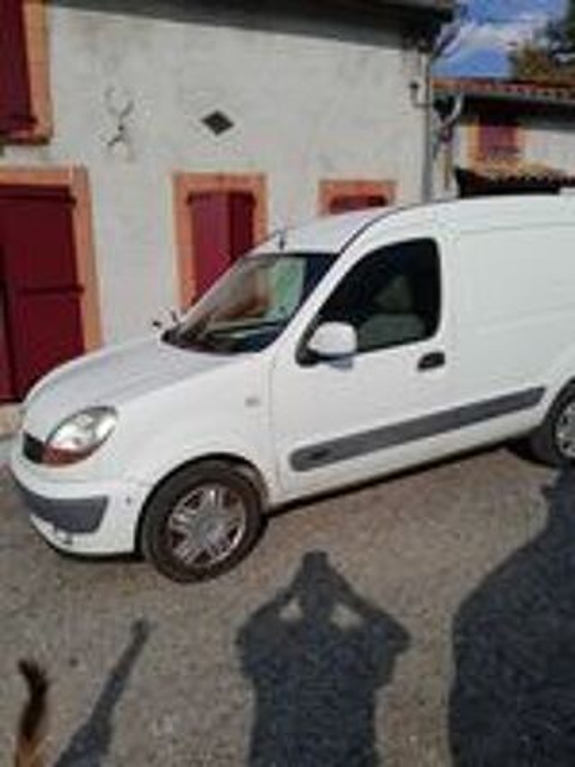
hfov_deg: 53.0
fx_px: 576
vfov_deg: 67.3
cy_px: 384
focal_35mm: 26
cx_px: 288
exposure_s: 1/1206
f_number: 1.8
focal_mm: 3.98
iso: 40
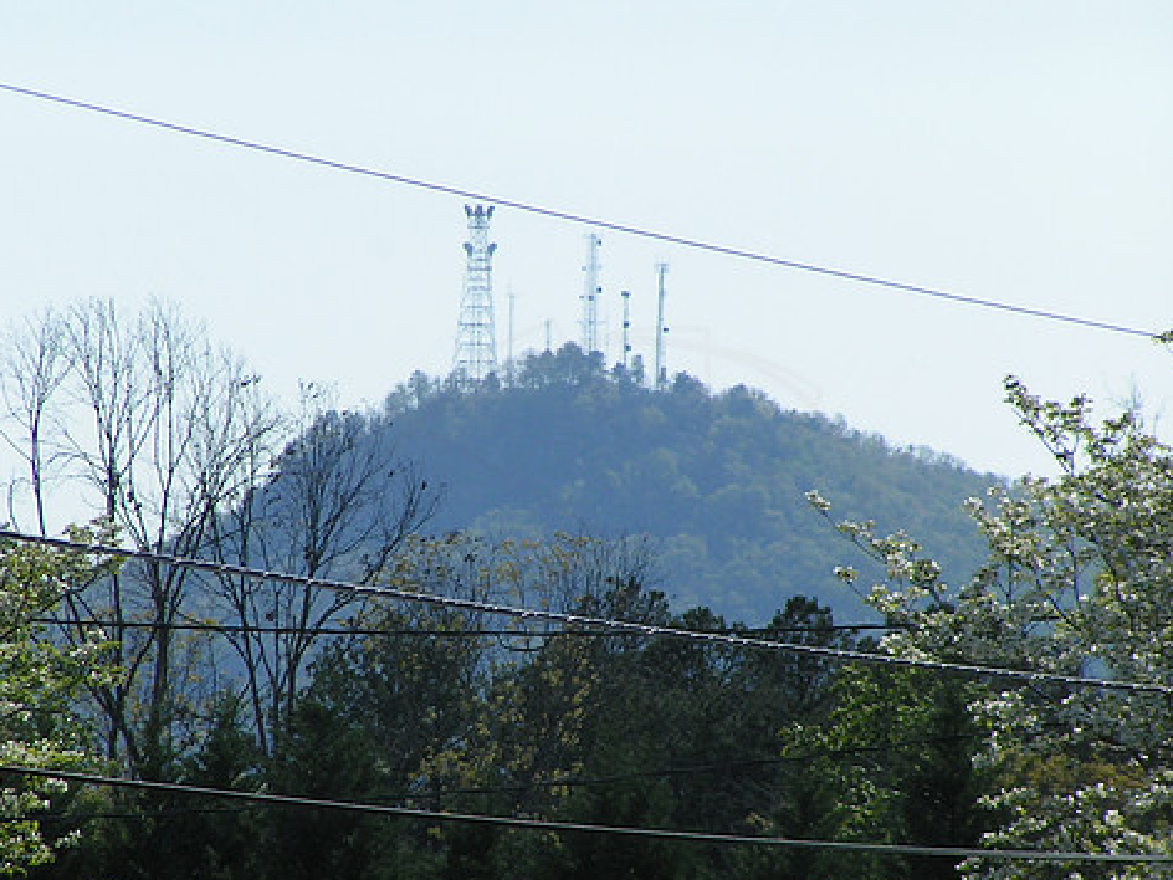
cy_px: 538
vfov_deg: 3.7
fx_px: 13588
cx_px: 500
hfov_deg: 4.9
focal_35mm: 401
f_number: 5.6
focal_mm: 49.8
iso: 50
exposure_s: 1/800
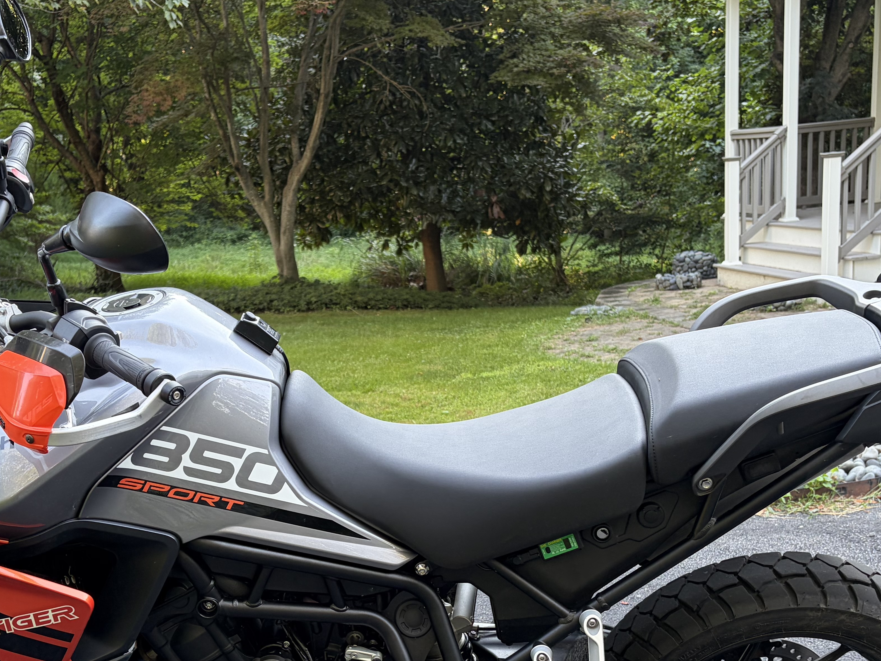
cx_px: 369
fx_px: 1196
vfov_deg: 30.4
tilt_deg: -14.4
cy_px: 497
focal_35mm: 47
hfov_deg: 40.3
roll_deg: +5.4
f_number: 1.6
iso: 100
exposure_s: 1/122
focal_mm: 5.96
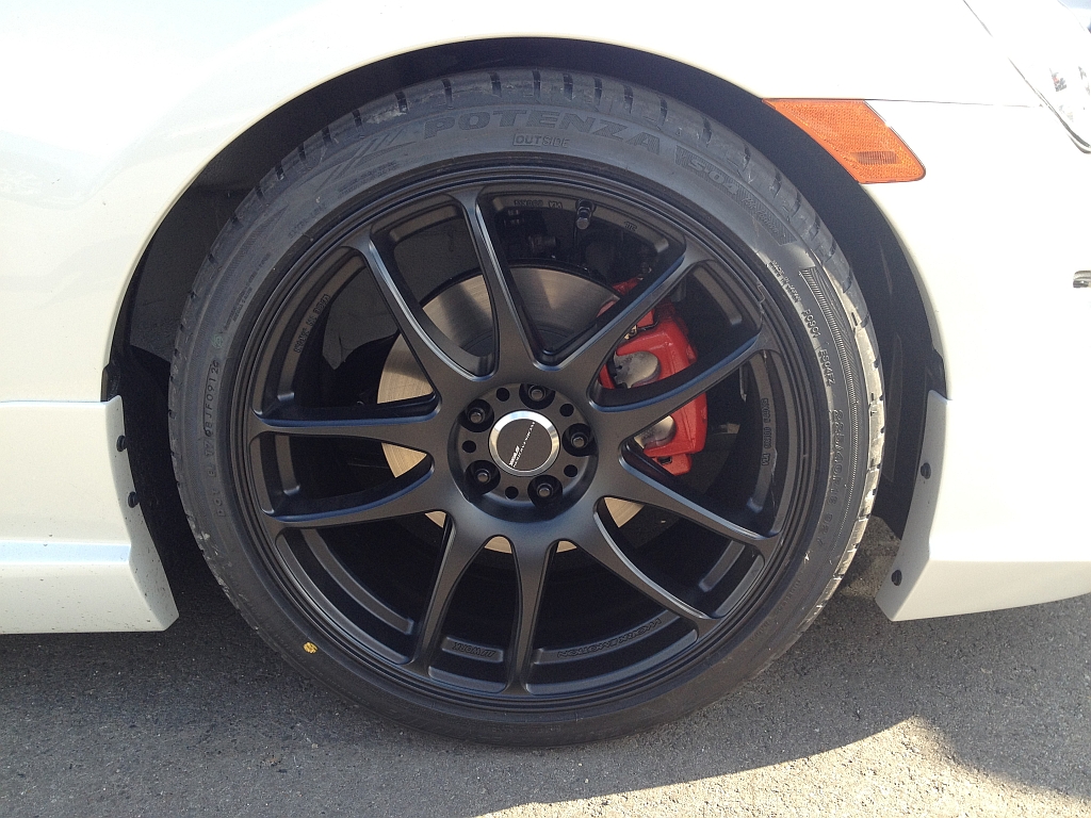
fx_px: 1103
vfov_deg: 40.7
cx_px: 546
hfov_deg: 52.6
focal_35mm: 35
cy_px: 409
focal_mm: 4.28
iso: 64
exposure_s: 1/229
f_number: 2.4
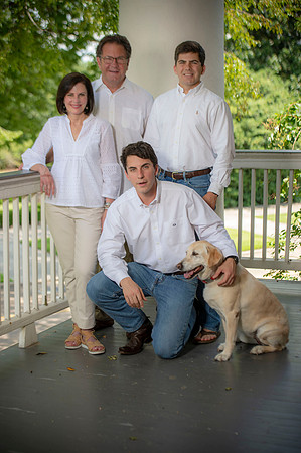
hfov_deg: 19.4
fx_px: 880
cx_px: 150
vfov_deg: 28.9
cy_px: 226
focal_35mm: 70
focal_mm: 70
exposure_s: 1/250
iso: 100
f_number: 3.5
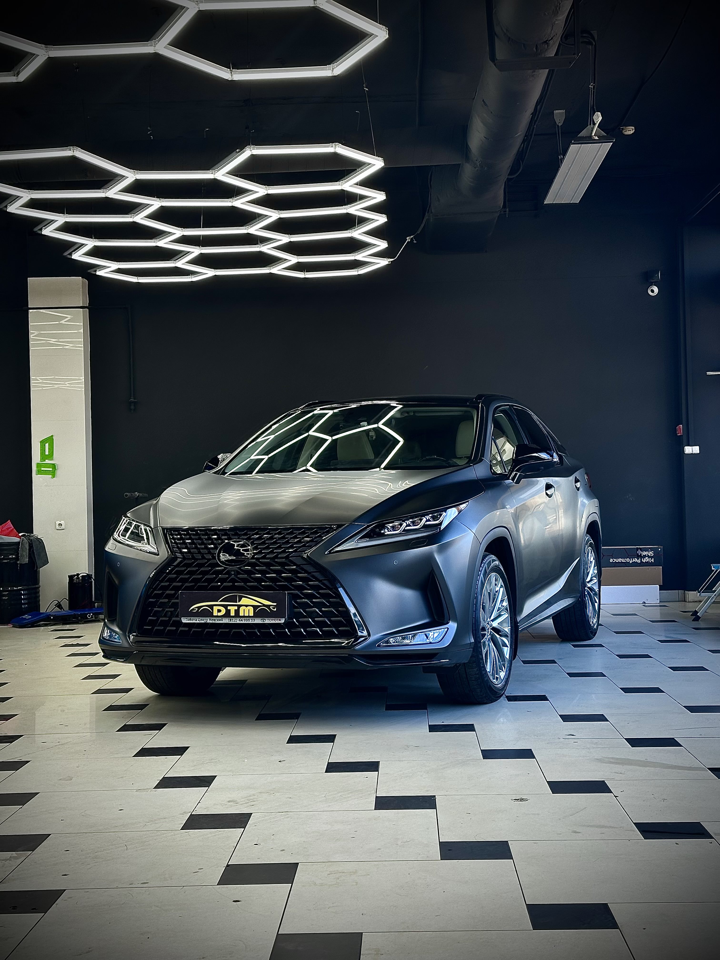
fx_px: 1331
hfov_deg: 30.3
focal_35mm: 48
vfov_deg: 39.7
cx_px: 360
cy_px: 480
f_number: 1.78
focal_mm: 6.86
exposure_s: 1/171
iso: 64
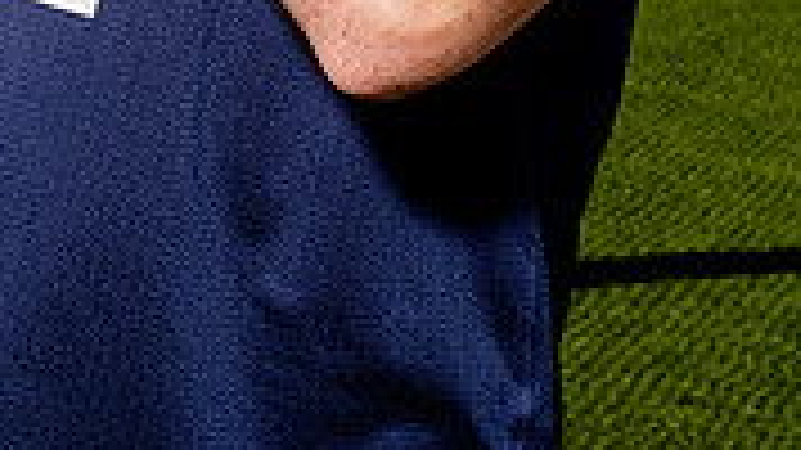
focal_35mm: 167
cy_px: -518
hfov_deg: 12.8
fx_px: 3546
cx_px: 144
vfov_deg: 7.0
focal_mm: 63
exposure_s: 1/250
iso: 100
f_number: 14
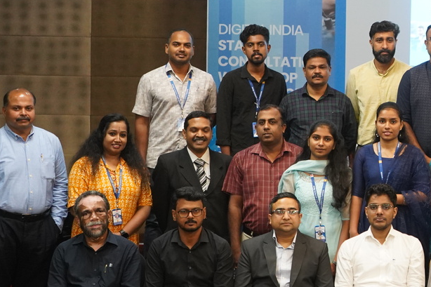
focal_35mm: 110
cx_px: 506
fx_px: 1317
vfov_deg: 12.4
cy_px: 100
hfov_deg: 17.8
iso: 4000
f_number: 4.5
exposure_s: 1/60
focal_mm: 45
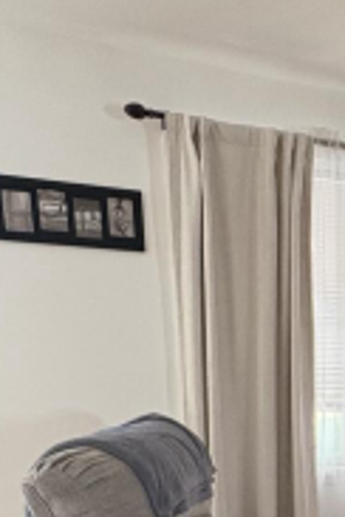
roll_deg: -2.8
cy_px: 530
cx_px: 486
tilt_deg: -12.7
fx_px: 762
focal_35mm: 53
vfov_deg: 33.9
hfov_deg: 22.0
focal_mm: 2.22
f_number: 2.2
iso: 250
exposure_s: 1/99
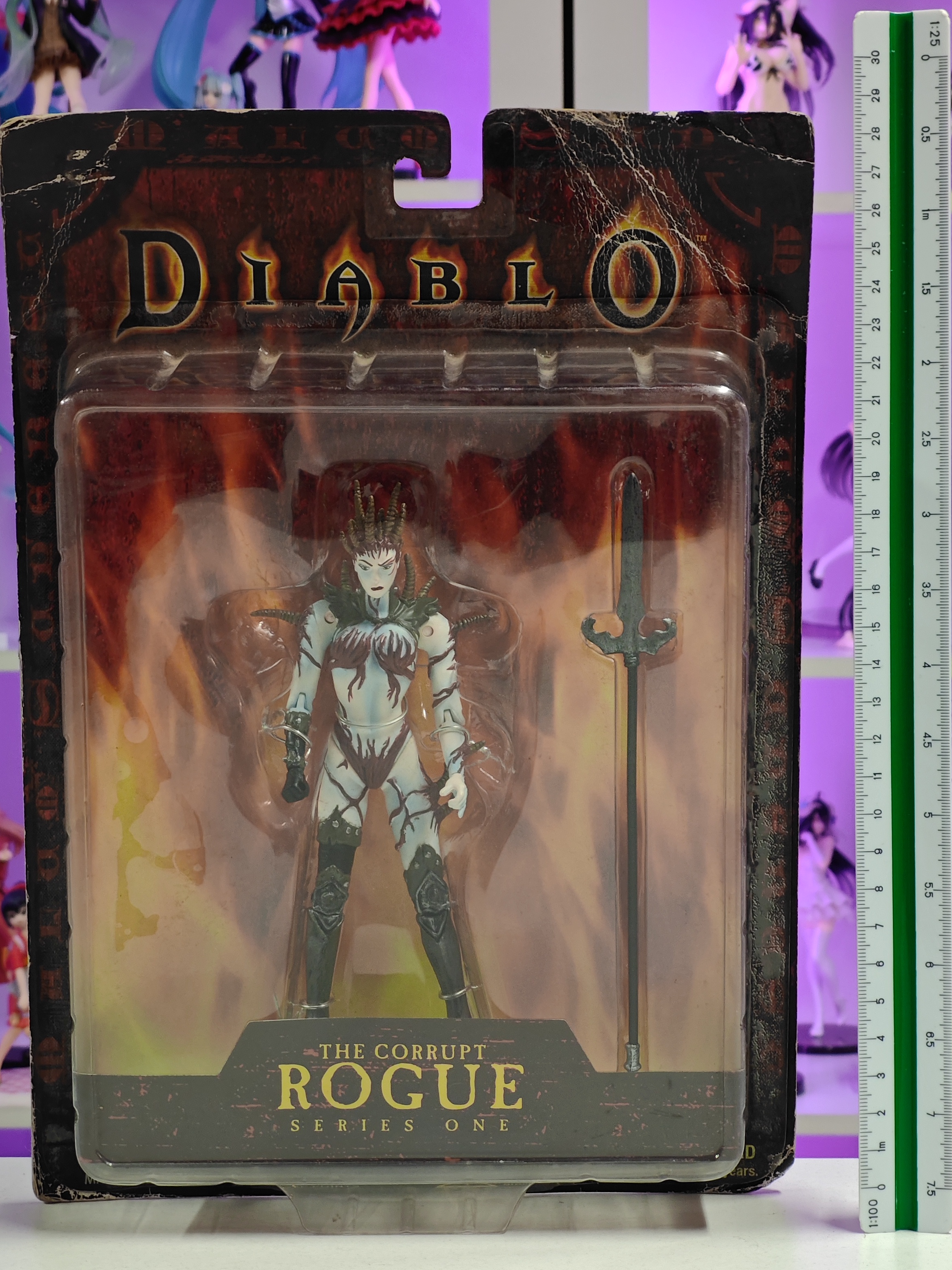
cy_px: 655
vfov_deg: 23.3
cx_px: 479
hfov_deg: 17.6
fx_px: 3081
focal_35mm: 84
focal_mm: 7.48
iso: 400
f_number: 2.4
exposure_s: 1/15.9
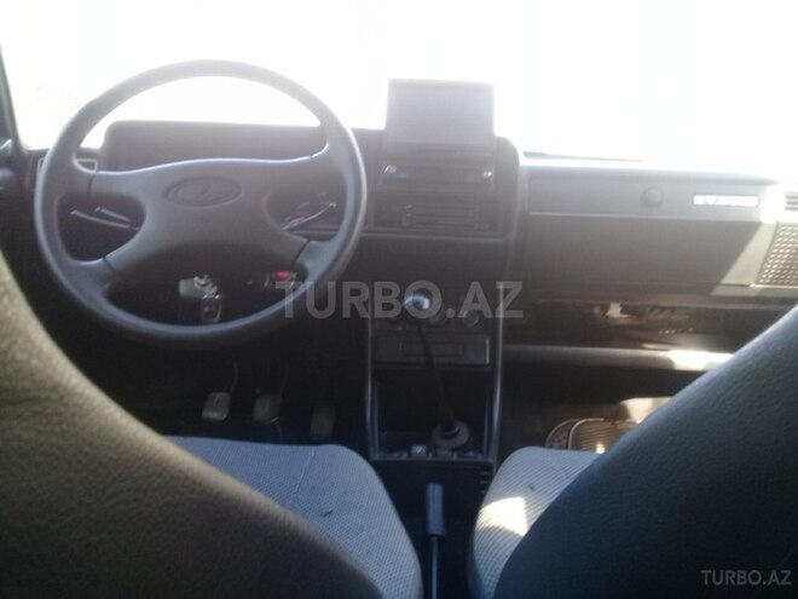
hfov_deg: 58.4
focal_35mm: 31
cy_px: 300
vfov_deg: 45.4
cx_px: 399
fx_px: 715
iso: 64
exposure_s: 1/40
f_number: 2.2
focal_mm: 3.3
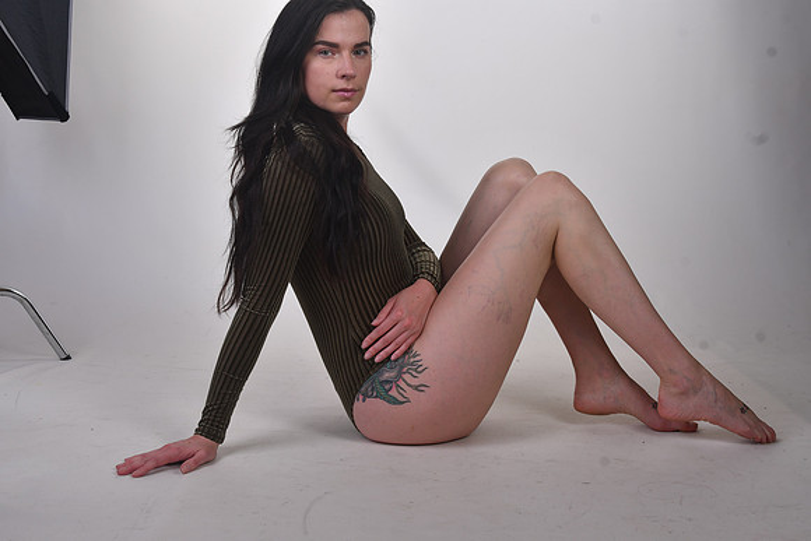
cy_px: 270
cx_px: 406
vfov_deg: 26.5
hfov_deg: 38.9
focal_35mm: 51
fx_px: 1149
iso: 100
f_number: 8
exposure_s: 1/100
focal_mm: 34
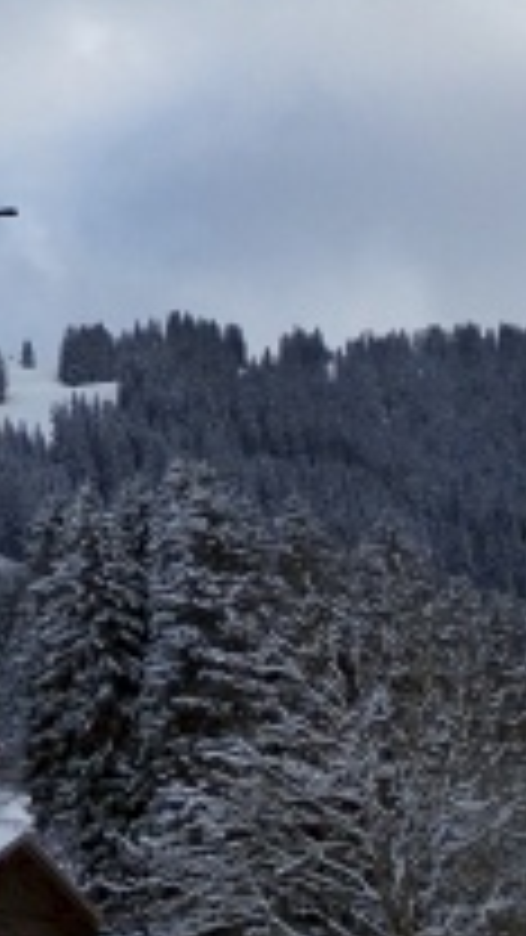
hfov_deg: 6.5
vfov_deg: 11.9
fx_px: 4463
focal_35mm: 180
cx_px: -548
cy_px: 140
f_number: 4
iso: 80
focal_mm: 7.3
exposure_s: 1/640
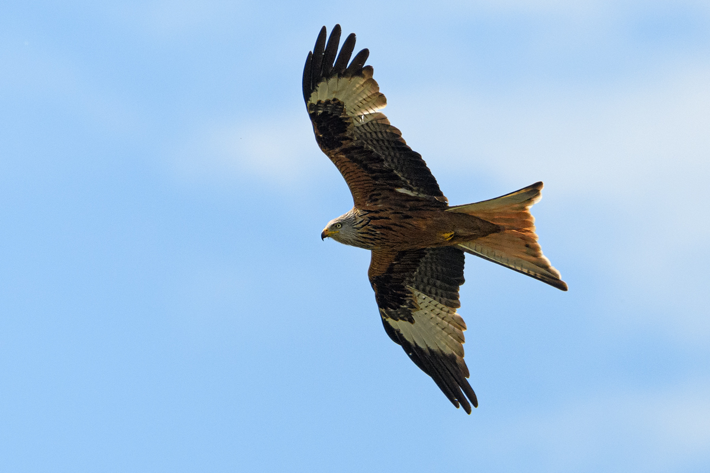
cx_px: 355
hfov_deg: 2.3
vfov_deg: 1.5
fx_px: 17749
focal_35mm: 900
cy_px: 236
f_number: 7.1
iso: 560
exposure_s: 1/3200
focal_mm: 600
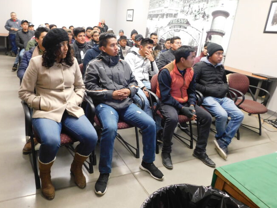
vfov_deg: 51.3
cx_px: 116
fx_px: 216
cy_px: 92
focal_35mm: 27
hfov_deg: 64.9
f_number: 3
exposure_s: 1/20
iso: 400
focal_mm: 4
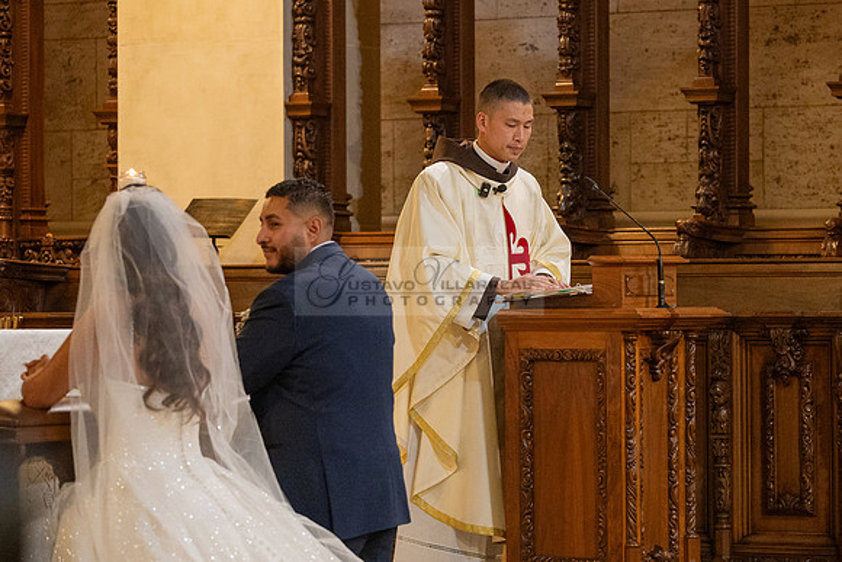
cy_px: 328
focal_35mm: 142
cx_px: 529
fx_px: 3319
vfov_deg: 9.7
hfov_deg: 14.4
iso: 3200
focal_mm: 104
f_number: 4
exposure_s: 1/200
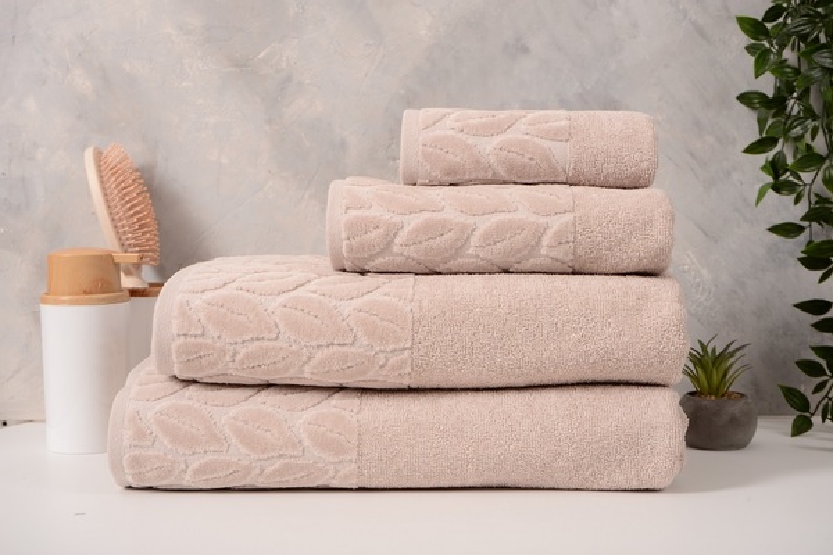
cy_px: 278
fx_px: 1434
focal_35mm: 62
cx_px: 416
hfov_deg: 32.4
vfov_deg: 21.9
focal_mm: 62
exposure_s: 1/160
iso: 100
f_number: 10
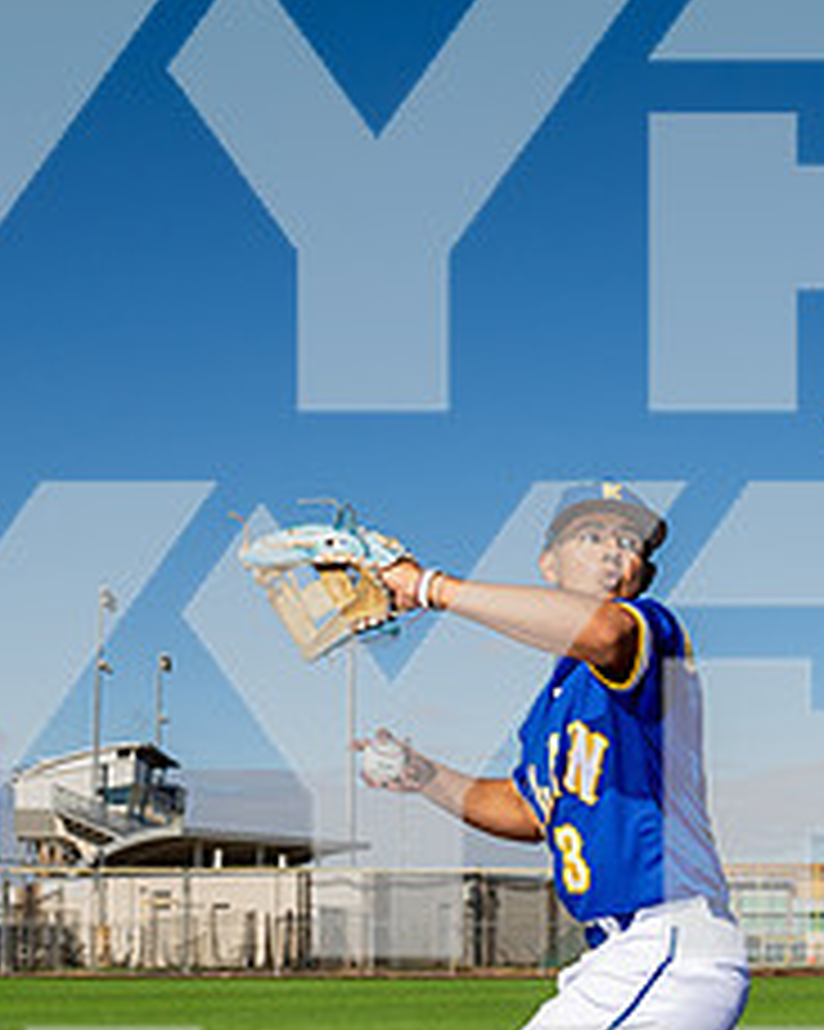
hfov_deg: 25.2
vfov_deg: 31.2
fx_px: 1800
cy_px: 810
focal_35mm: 59
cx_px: 709
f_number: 4
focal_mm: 20
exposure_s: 1/2500
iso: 100
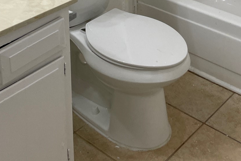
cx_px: 153
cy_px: -82
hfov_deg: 30.4
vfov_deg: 18.3
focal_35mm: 66
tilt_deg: -13.0
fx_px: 442
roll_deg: -1.3
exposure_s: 1/120
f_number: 1.6
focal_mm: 4.2
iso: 80
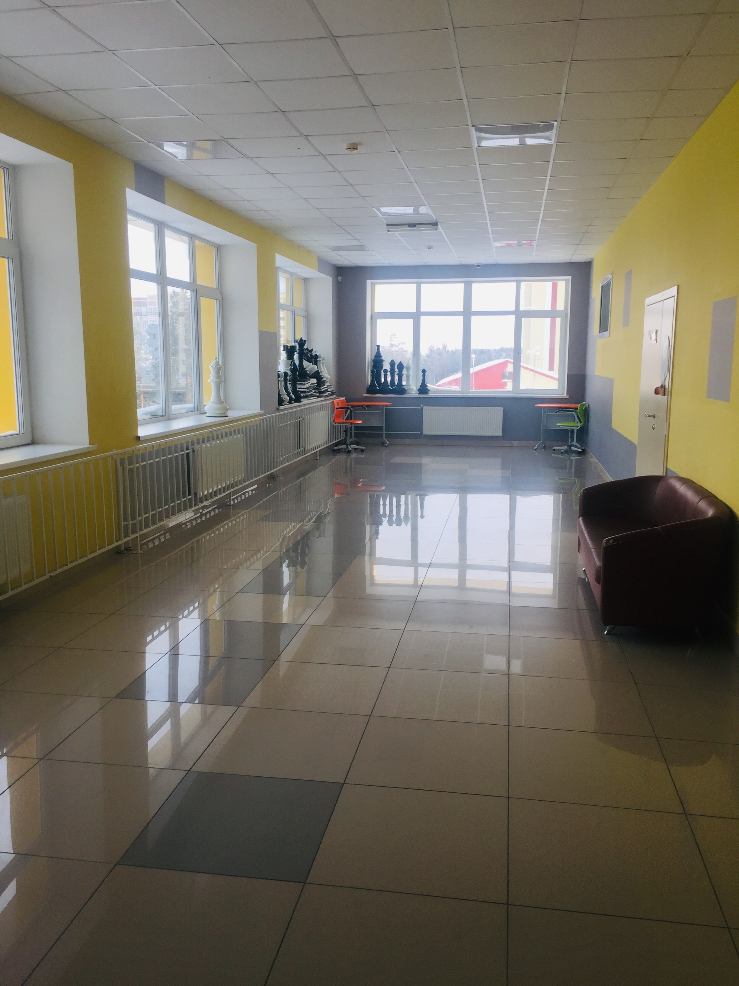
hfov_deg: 48.2
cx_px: 370
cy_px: 493
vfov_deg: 61.7
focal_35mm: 29
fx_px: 825
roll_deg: -0.1
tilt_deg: -9.5
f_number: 2.2
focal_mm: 4.15
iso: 32
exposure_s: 1/151
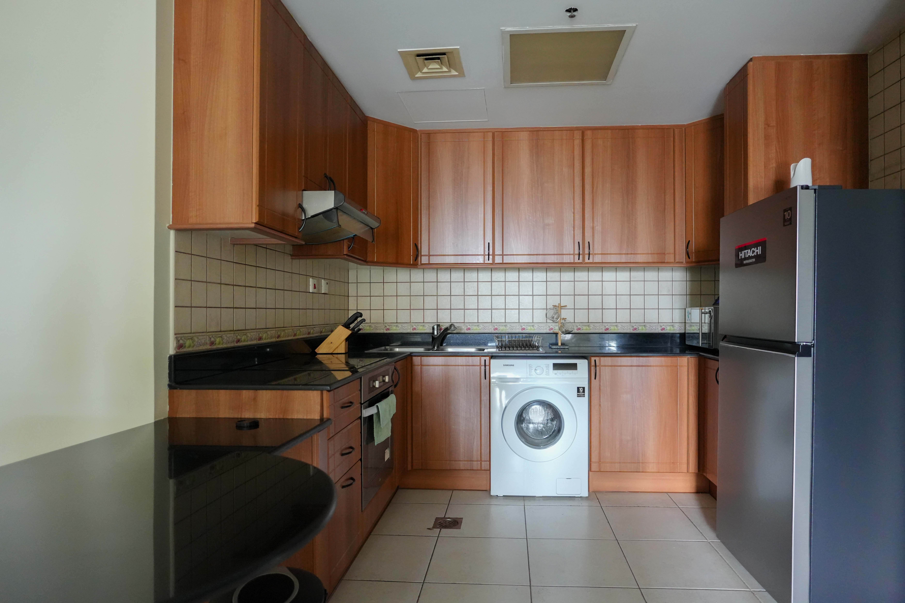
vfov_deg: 61.9
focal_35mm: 20
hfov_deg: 84.0
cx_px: 452
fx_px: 503
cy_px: 302
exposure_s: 1/20
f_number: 3.5
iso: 6400
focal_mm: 20
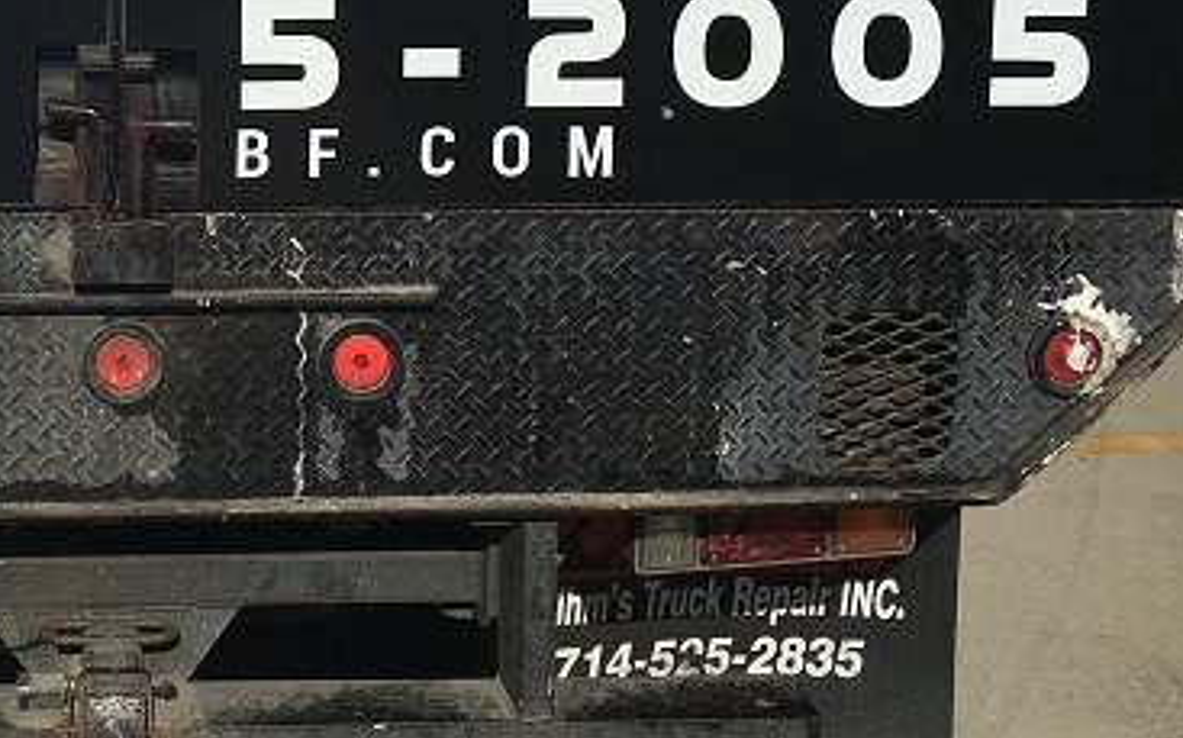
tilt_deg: -8.5
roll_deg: -2.1
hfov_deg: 29.4
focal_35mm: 67
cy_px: -71
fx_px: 2159
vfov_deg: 18.7
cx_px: 119
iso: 25
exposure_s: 1/4808
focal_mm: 4.15
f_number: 2.2
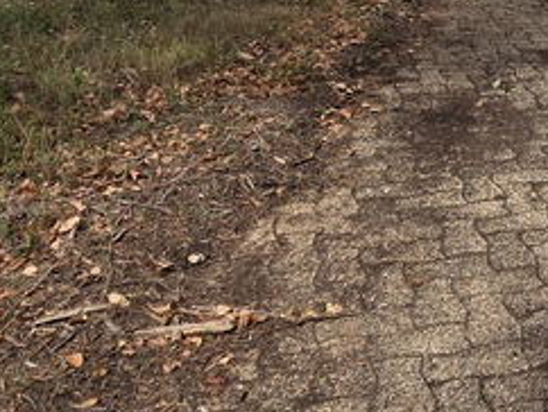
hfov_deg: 31.2
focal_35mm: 55
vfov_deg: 22.7
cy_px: -168
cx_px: 596
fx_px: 872
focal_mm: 2.2
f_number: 1.9
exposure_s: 1/2222
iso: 40
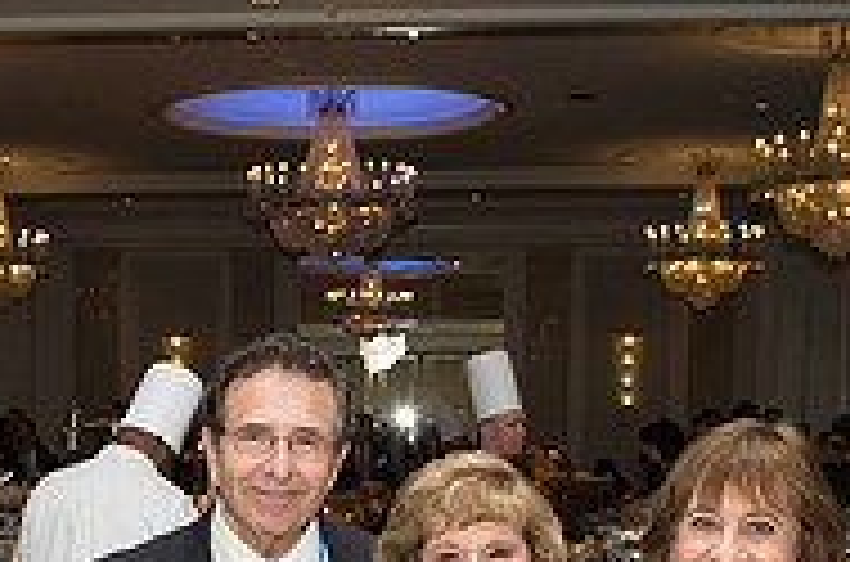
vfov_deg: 15.6
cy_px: 709
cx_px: 257
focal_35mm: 83
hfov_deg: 24.4
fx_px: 1955
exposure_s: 1/125
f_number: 5.6
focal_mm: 26
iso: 1000
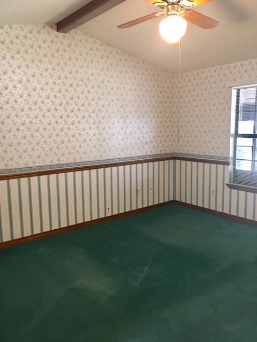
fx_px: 287
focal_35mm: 29
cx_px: 128
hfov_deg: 48.2
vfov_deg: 61.7
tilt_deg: -8.2
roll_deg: +0.8
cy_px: 171
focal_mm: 4.15
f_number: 2.2
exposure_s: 1/10
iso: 100
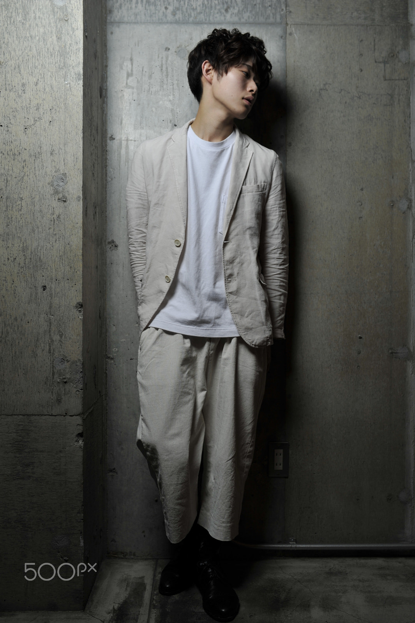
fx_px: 606
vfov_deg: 54.5
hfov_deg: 37.8
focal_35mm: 35
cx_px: 208
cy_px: 312
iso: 200
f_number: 2.8
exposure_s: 1/160
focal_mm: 35
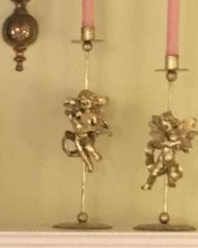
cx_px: -196
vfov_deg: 10.2
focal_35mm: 186
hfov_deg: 7.9
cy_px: 295
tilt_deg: -5.5
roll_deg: +0.0
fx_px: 1363
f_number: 2.2
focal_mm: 4.15
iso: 400
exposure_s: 1/15
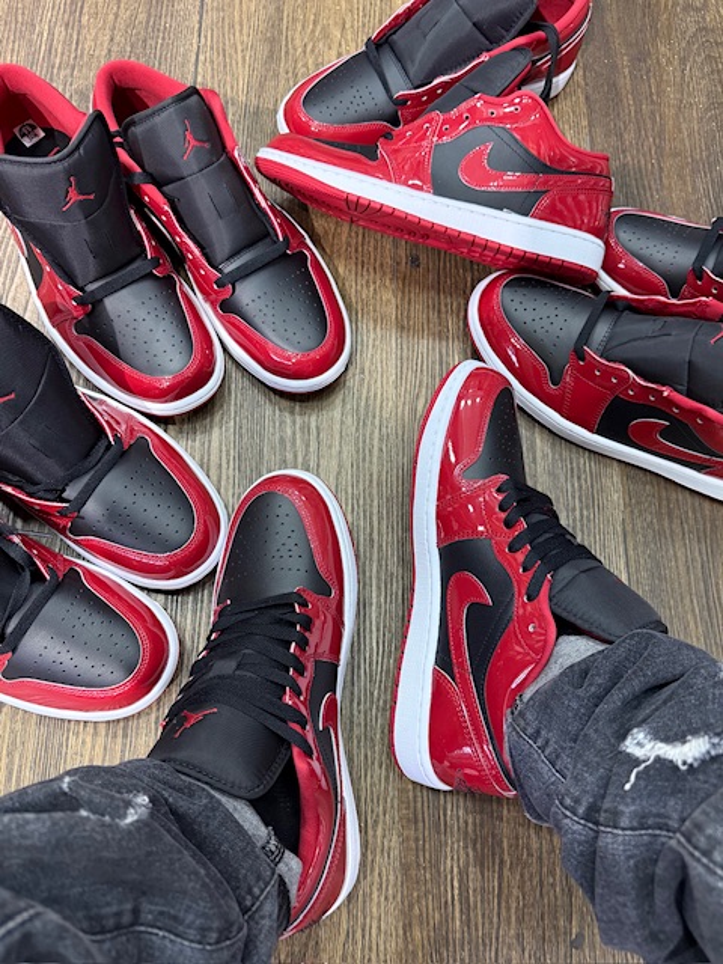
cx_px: 362
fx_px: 668
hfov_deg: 56.8
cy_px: 482
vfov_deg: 71.6
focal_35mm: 24
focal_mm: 6.76
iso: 400
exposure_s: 1/50
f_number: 1.78
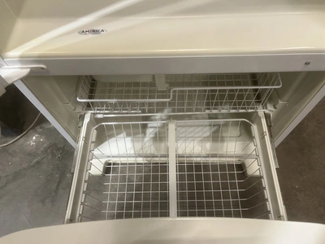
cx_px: 162
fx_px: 244
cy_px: 122
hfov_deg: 67.3
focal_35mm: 26
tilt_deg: -62.3
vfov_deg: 53.1
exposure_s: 1/60
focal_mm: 5.1
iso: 80
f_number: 1.6
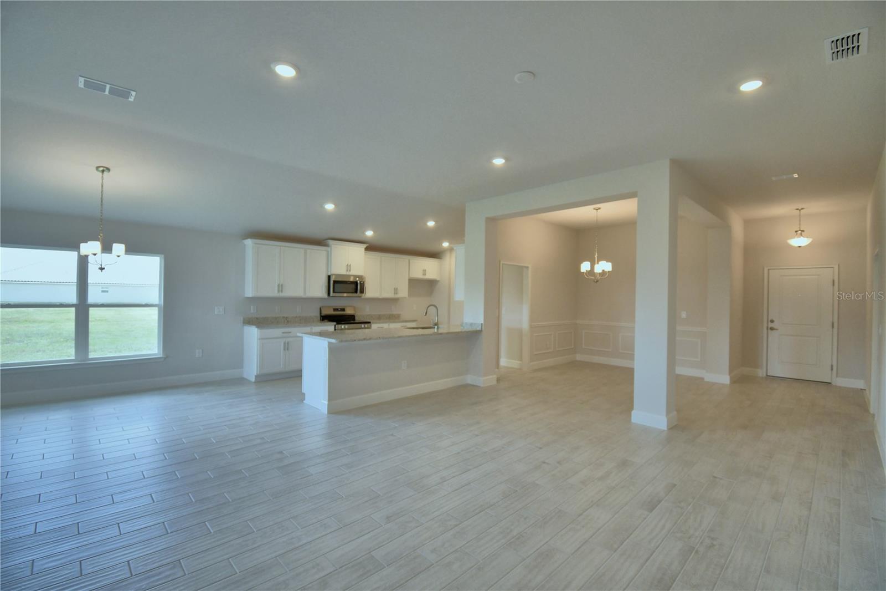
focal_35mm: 15
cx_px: 443
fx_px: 369
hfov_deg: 100.4
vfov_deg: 77.3
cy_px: 296
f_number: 4.5
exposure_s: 1/125
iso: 360
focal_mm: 10
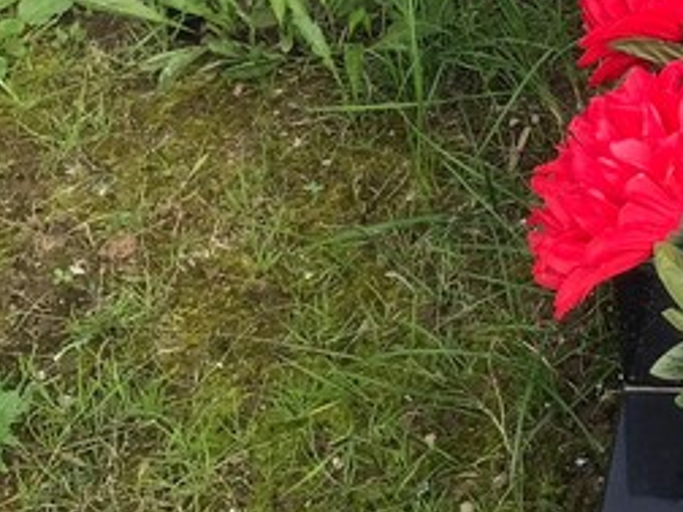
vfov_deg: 16.0
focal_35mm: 89
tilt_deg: -34.9
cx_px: 995
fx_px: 1756
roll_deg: -4.4
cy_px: -89
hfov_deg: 19.5
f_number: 1.8
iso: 20
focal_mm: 3.99
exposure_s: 1/689
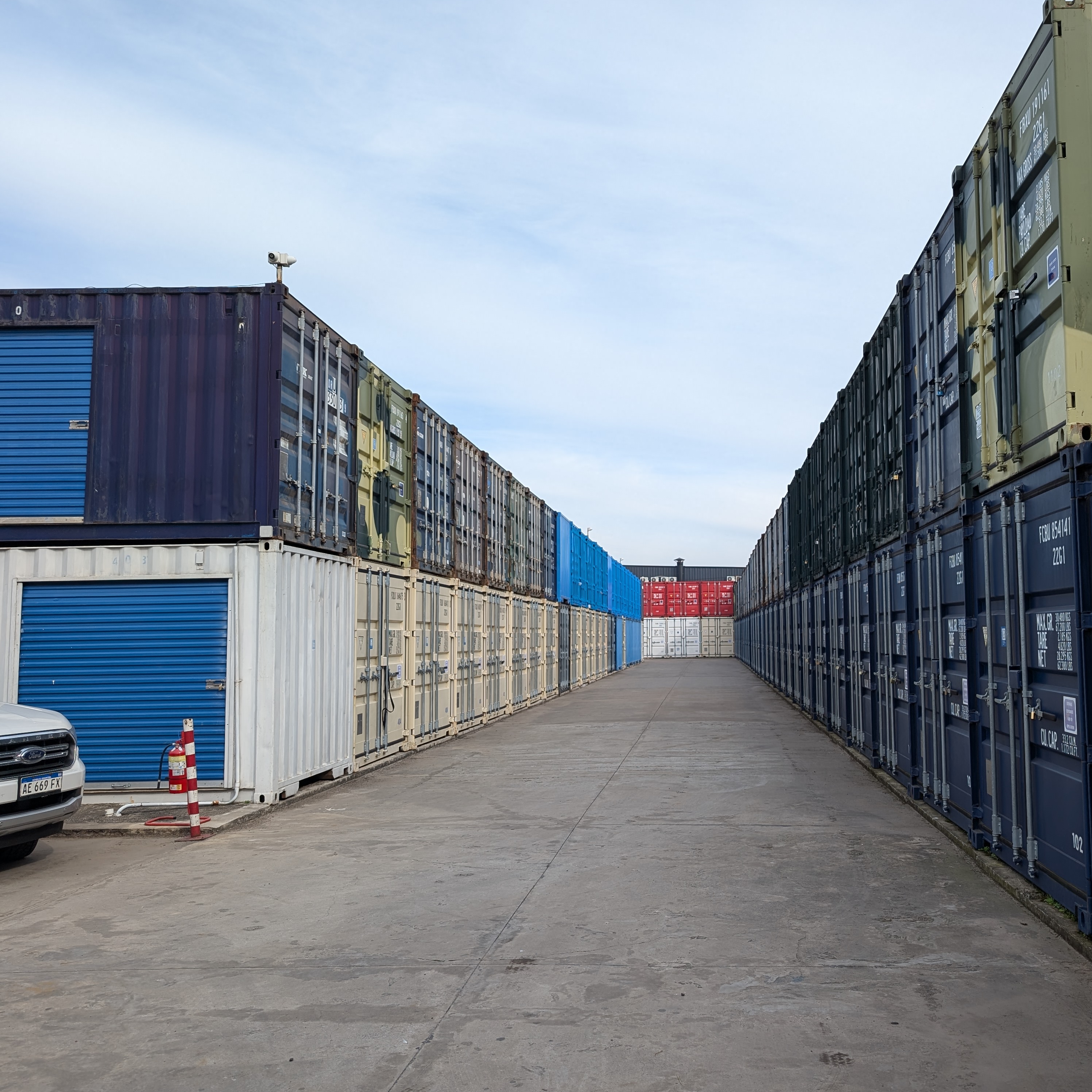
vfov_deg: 55.6
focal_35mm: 29
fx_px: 1035
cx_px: 686
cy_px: 536
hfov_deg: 54.9
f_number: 1.68
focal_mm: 6.9
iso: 23
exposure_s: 1/709
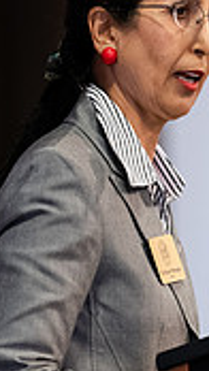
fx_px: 10286
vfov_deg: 2.1
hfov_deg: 1.2
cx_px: 250
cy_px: 155
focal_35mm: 1045
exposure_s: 1/200
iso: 2000
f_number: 3.2
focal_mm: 300
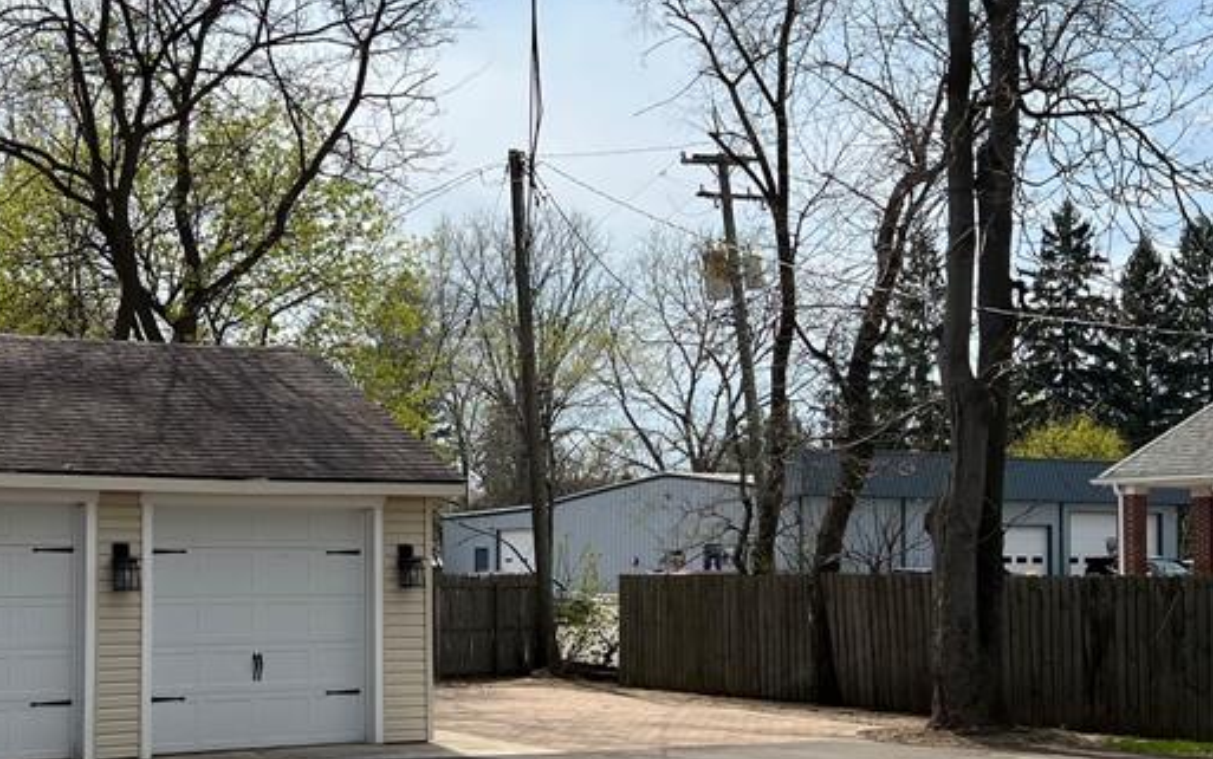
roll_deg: -0.4
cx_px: 345
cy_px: 515
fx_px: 1819
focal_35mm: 55
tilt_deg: +0.3
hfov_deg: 36.3
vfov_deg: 23.5
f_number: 1.5
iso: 50
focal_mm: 5.7
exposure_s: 1/6993
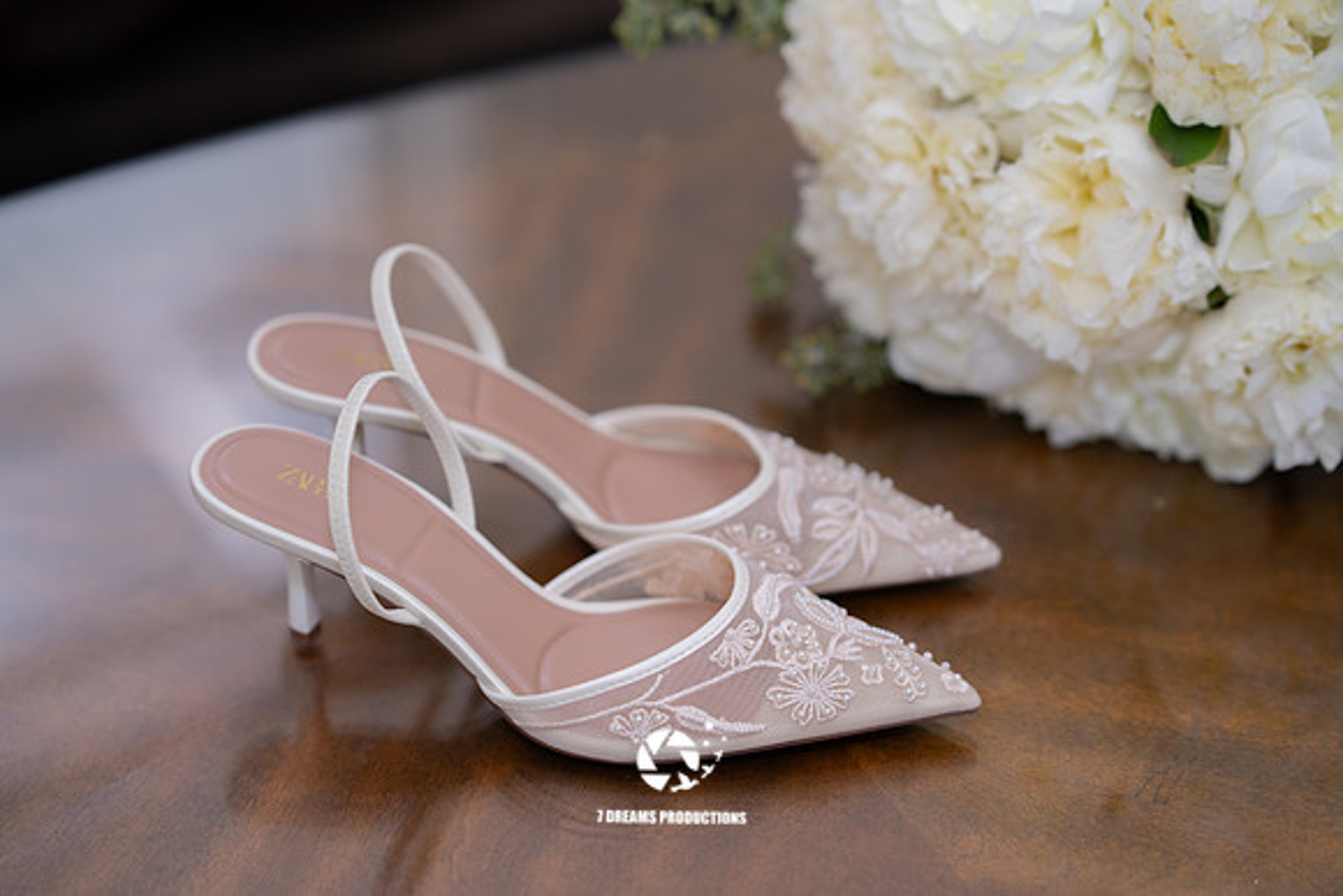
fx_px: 3172
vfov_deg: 16.1
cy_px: 448
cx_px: 672
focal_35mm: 85
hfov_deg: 23.9
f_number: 2
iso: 500
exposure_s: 1/125
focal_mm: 85
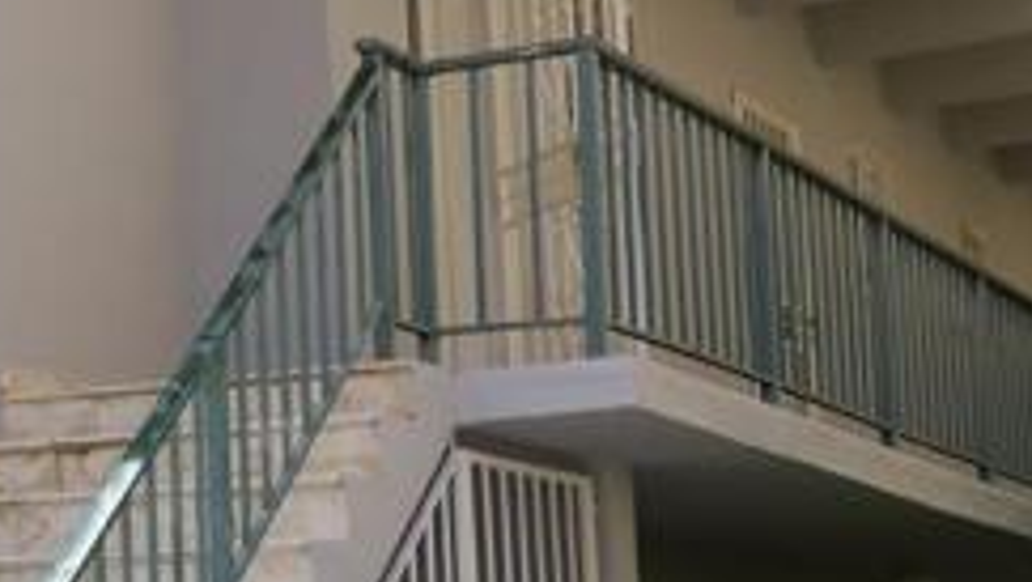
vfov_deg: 13.0
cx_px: -1015
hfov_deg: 17.1
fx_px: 2546
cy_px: 438
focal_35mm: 93
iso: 100
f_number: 5.6
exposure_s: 1/250
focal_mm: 20
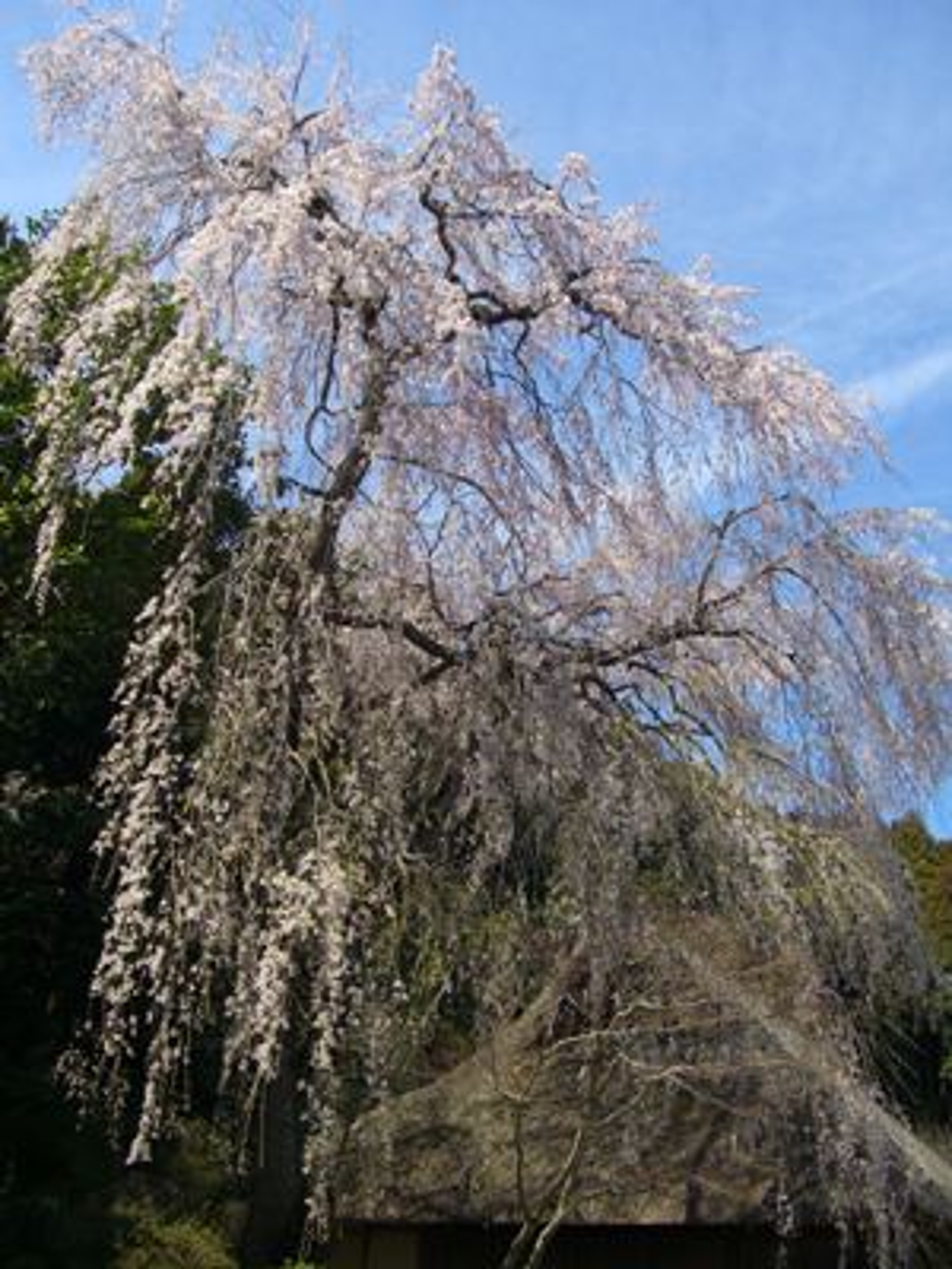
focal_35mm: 38
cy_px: 634
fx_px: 1393
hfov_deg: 37.7
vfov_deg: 49.0
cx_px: 476
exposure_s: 1/200
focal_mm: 7.9
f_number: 5.6
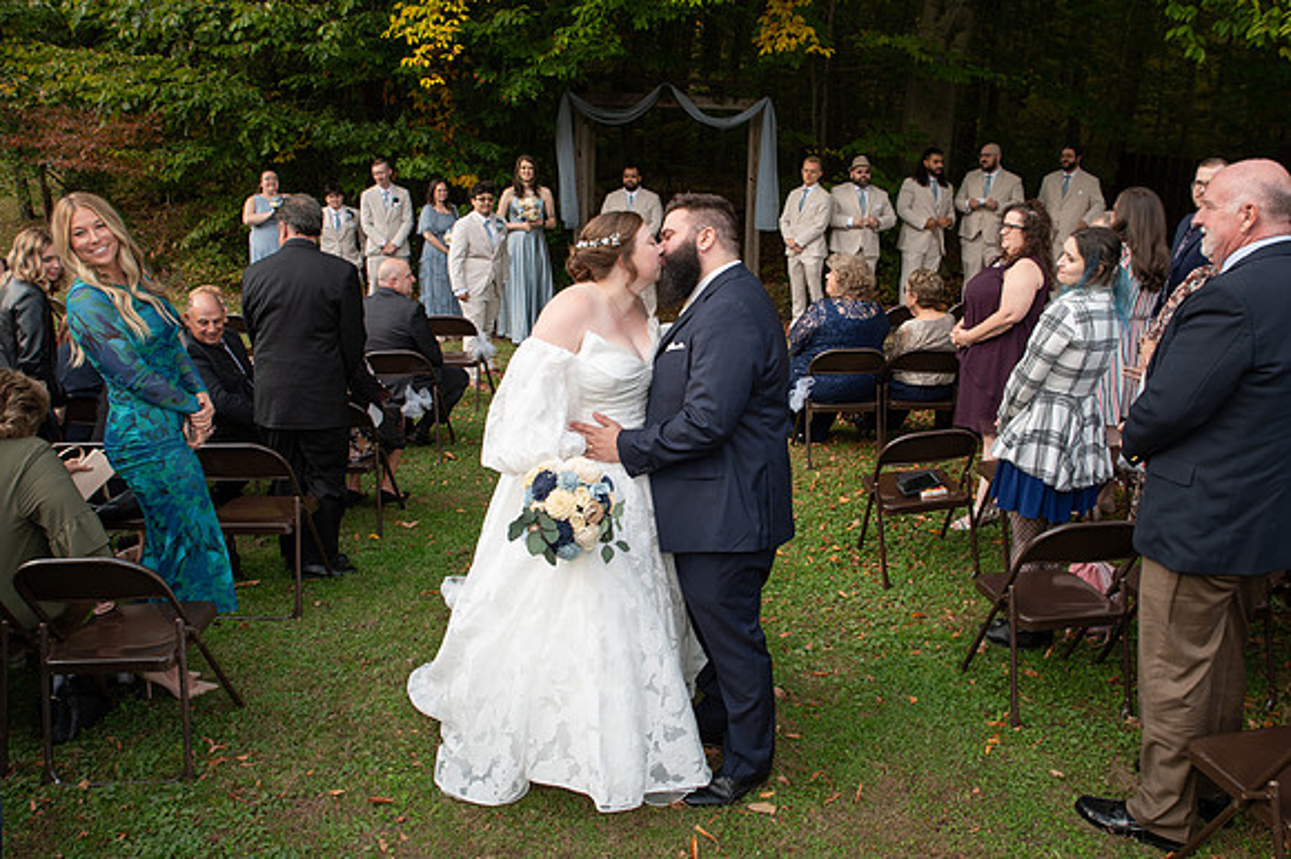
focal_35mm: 28
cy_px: 372
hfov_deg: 65.2
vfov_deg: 46.0
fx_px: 1009
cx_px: 648
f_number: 6.3
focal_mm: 24
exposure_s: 1/200
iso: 400
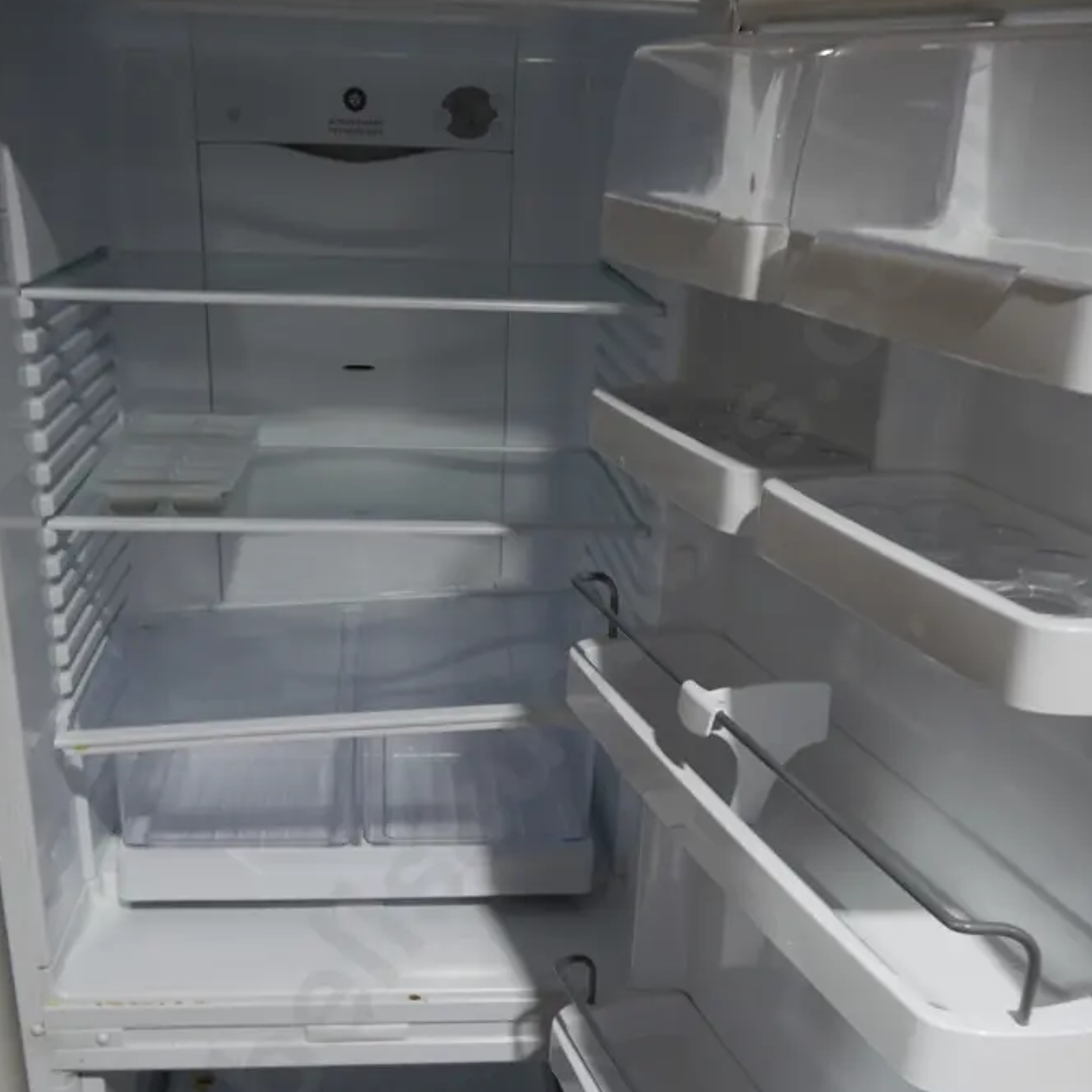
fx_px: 1356
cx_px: 526
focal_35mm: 38
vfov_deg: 43.1
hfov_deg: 43.9
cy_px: 745
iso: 200
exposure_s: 1/60
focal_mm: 14
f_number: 3.5
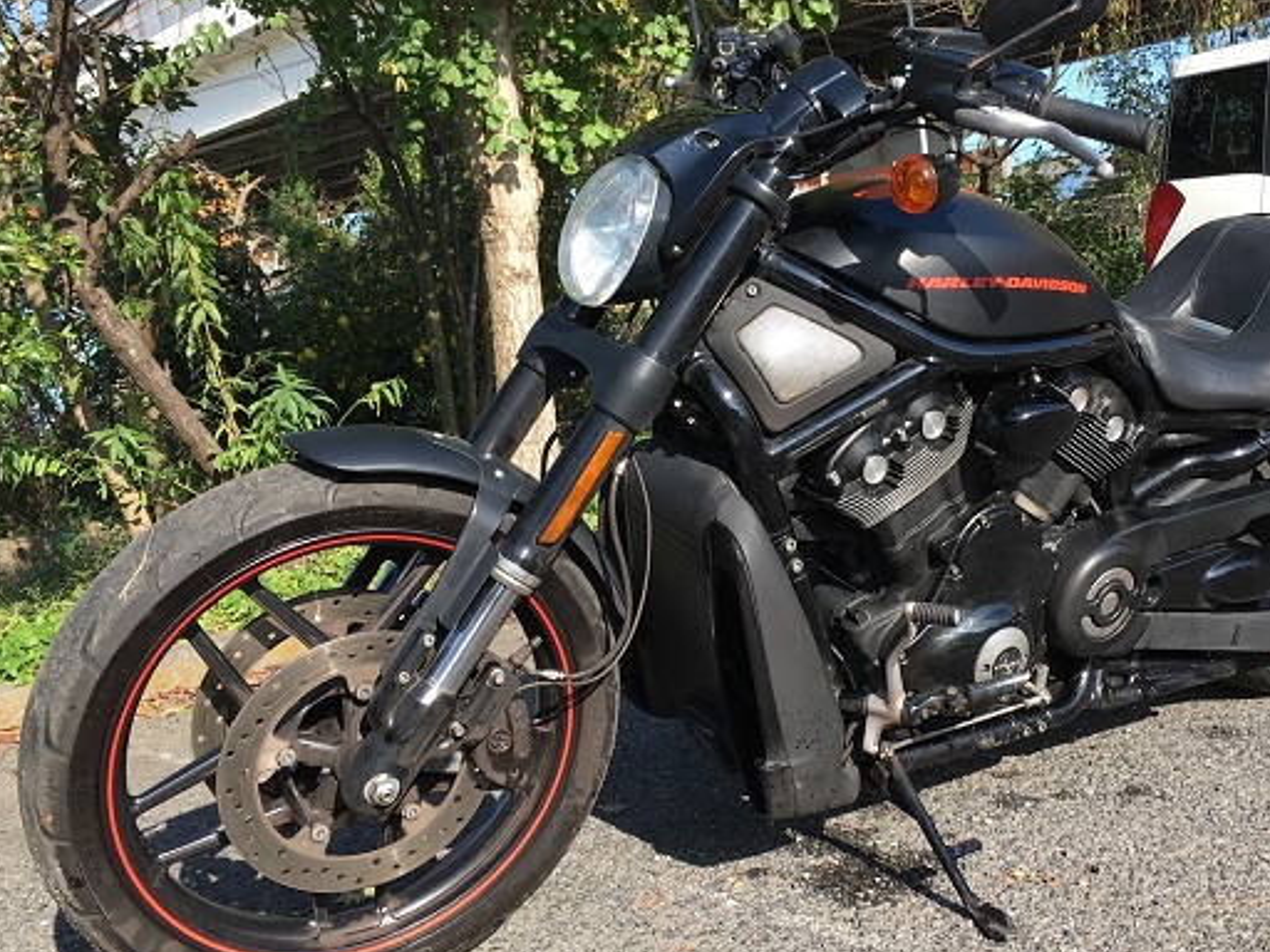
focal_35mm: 40
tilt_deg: -7.9
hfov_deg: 46.5
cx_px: 776
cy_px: 472
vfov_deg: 36.0
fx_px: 1468
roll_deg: +6.3
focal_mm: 4.15
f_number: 2.2
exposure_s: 1/587
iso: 25
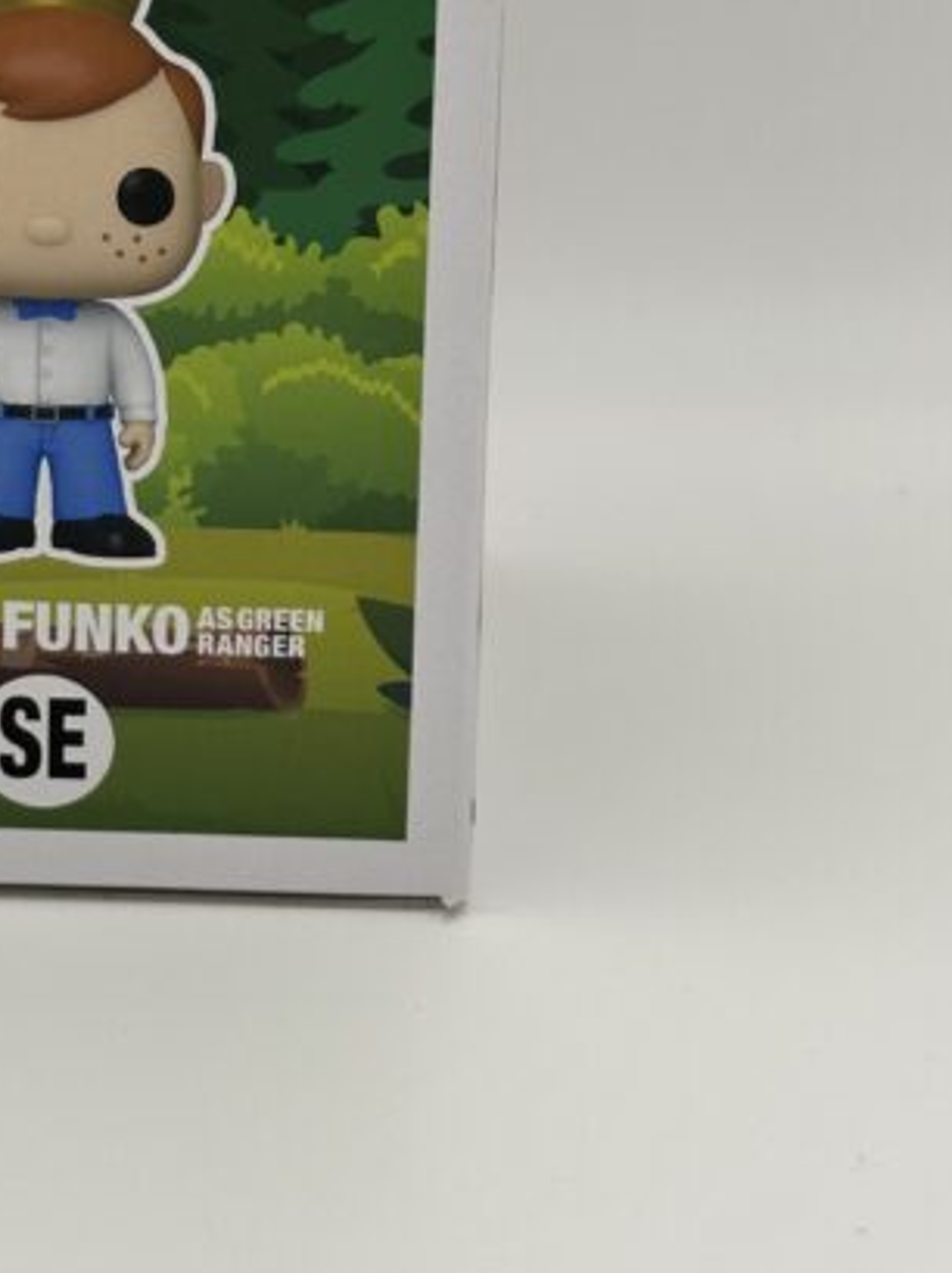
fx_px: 3452
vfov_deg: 20.6
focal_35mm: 94
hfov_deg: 15.5
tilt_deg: -14.0
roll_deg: -0.2
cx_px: 115
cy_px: 221
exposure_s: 1/1953
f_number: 1.78
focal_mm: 6.86
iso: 64
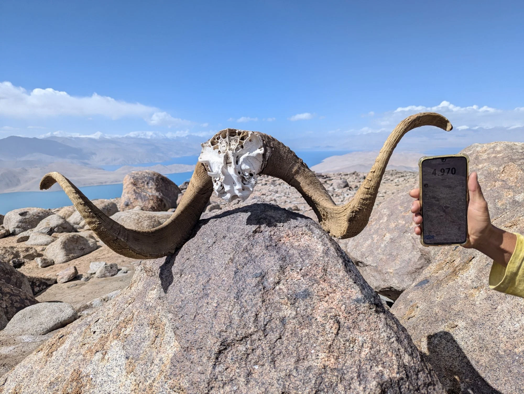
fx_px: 364
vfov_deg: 56.9
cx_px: 262
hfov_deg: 71.5
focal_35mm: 24
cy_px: 197
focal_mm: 6.81
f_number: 1.85
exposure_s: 1/2500
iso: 42
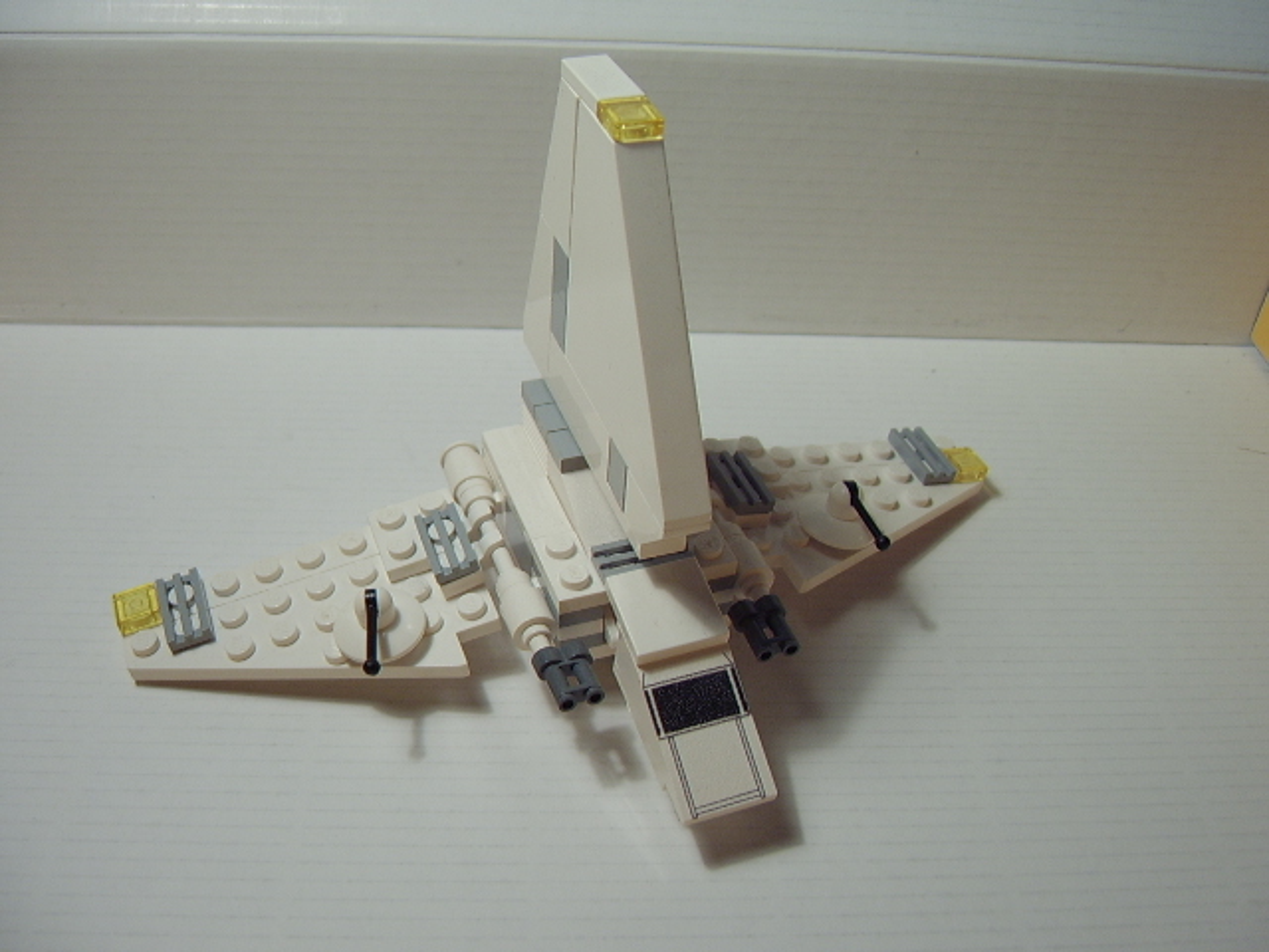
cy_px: 476
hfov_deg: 58.4
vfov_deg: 45.4
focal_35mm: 31
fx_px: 1136
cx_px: 634
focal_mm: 8.13
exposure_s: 1/42
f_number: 2.7
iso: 100
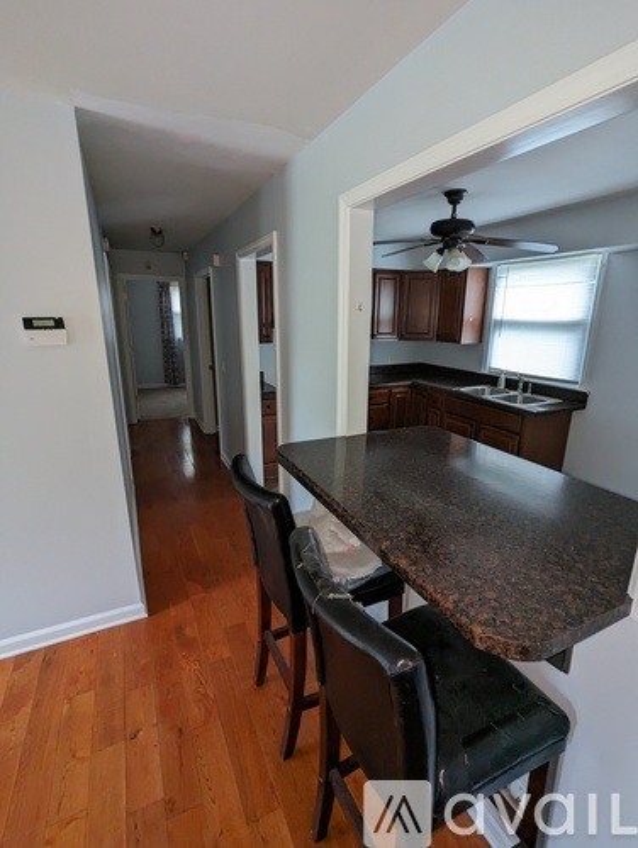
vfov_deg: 94.4
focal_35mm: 16
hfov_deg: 78.2
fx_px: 393
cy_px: 424
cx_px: 319
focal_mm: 2.35
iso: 214
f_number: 2.2
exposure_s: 1/27.3
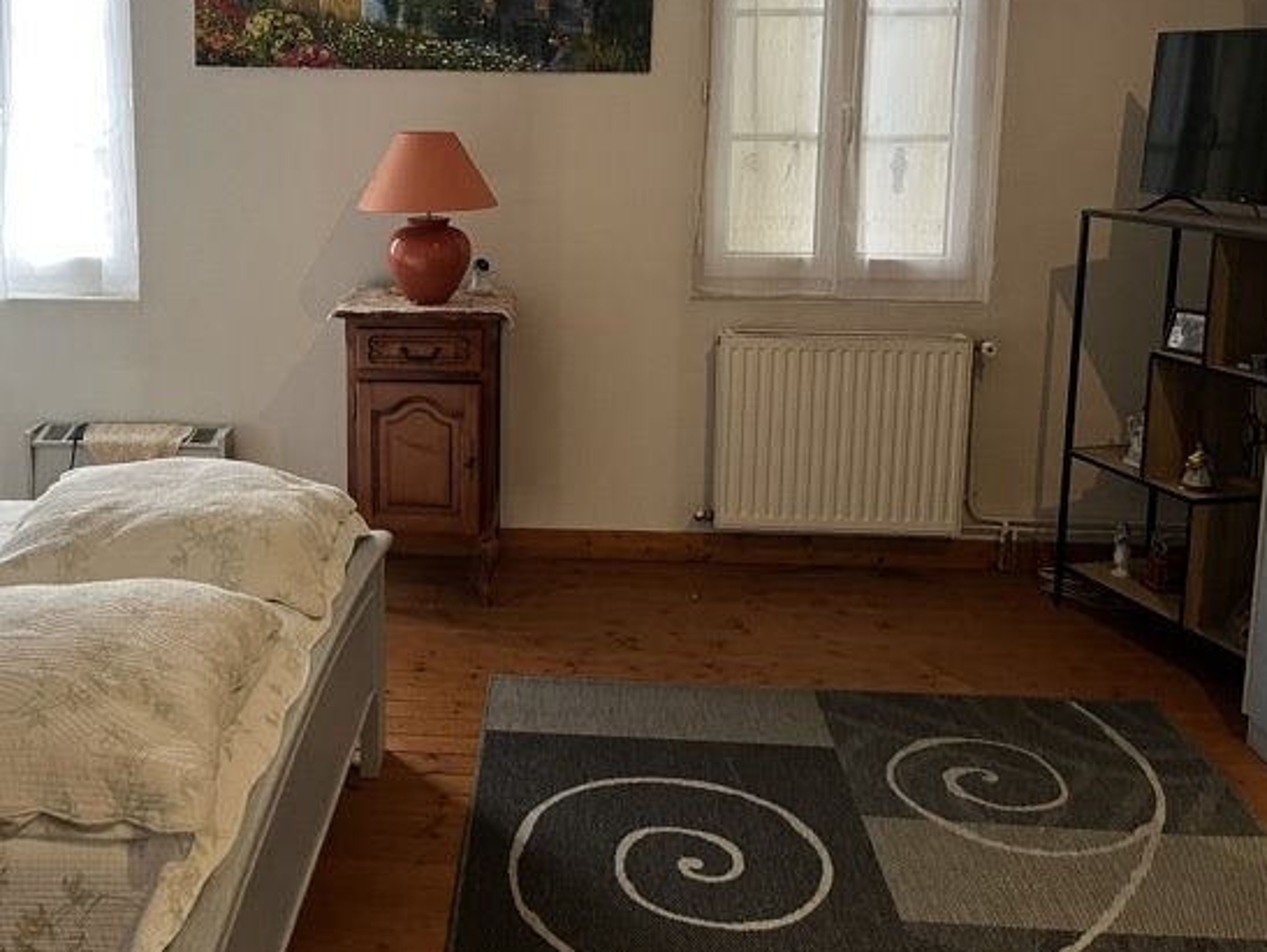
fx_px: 1392
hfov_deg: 48.3
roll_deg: -0.1
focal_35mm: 38
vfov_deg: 37.3
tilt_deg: -9.8
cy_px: 308
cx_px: 445
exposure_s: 1/50
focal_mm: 5.1
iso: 250
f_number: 1.6
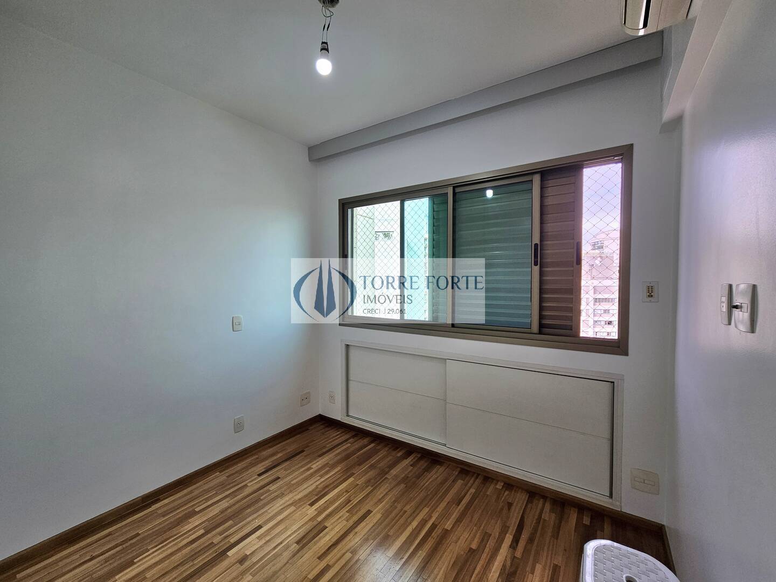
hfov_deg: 106.2
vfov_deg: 89.9
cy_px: 291
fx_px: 291
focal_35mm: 13
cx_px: 388
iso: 50
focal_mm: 2.2
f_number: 2.2
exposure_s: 1/179
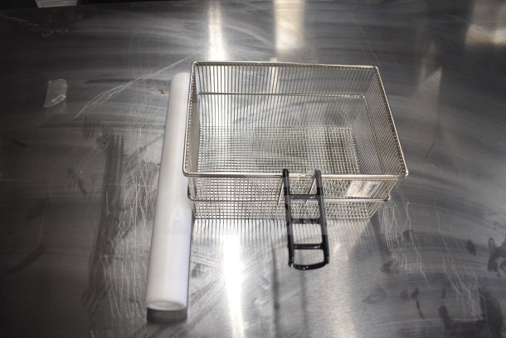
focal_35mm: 27
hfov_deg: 67.4
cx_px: 253
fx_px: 380
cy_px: 169
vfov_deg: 48.0
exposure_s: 1/30
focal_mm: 18
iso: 450
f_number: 3.5
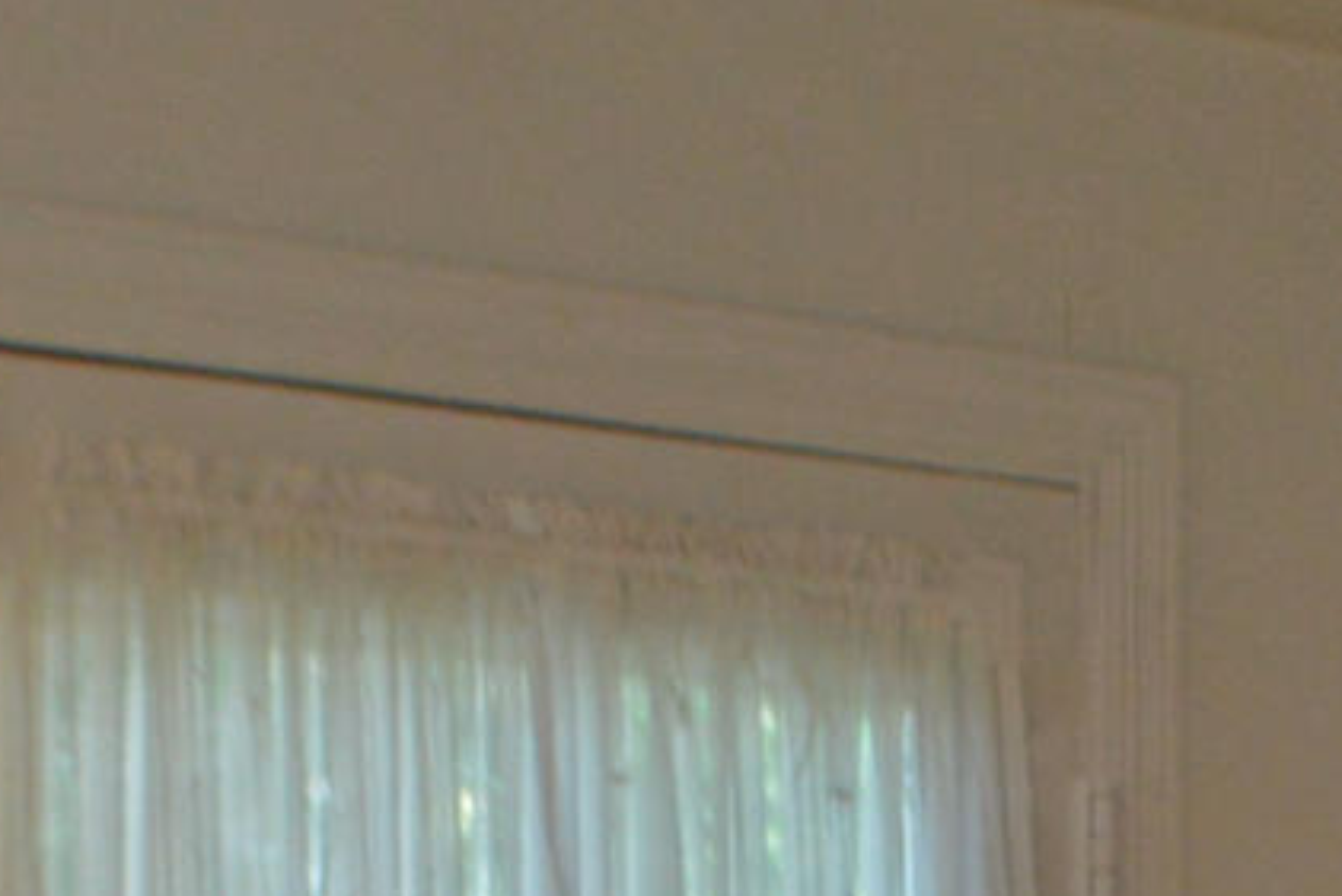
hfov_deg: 8.0
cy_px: 2564
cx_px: 1597
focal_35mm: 256
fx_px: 9546
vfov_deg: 5.1
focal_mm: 24
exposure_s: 1/80
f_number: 4.2
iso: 400
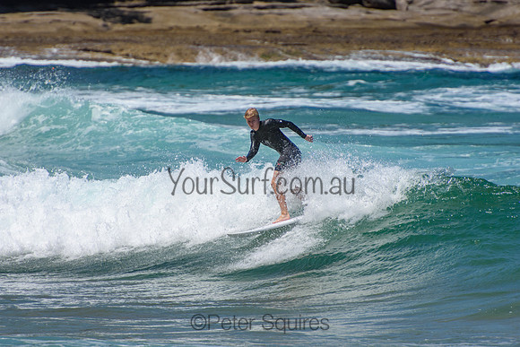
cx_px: 260
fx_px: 8668
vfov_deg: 2.3
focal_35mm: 600
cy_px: 174
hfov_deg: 3.4
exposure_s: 1/2000
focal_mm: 400
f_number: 5.6
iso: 220
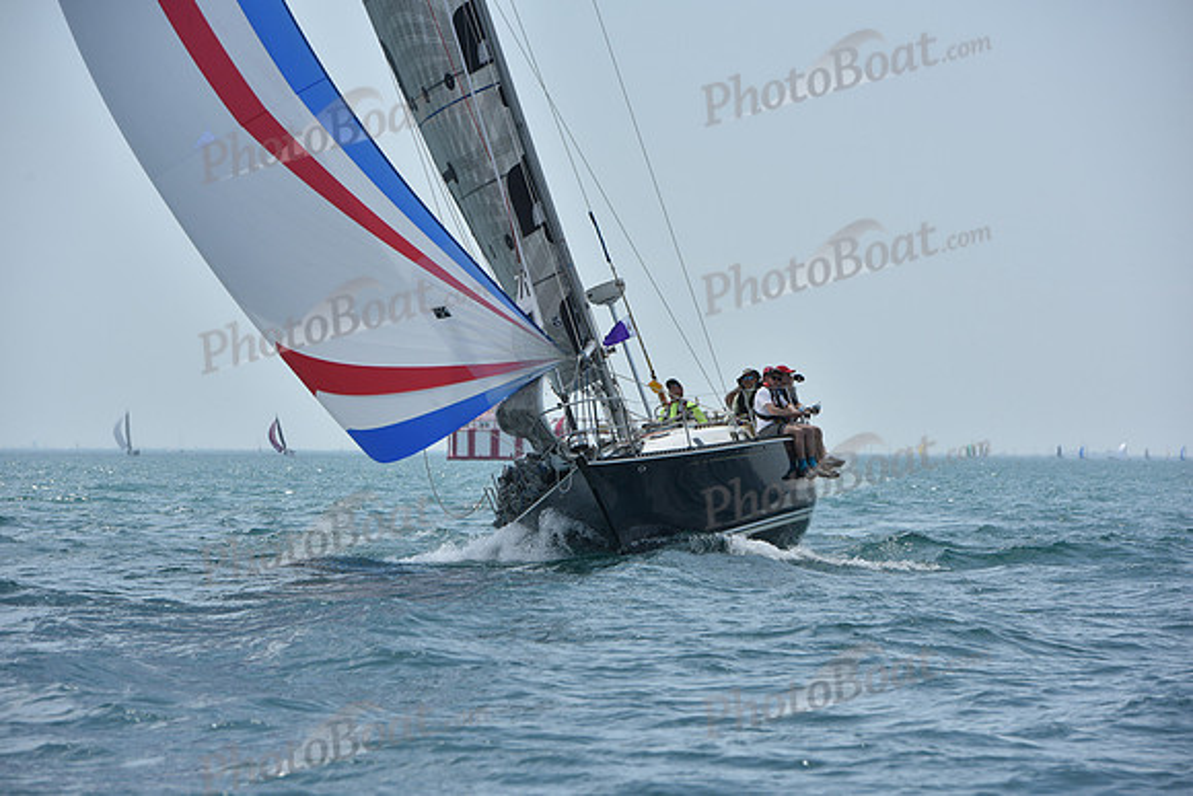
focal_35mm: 190
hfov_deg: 10.8
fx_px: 6298
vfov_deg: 7.2
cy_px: 398
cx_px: 596
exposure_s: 1/1250
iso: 250
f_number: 9
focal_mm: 190
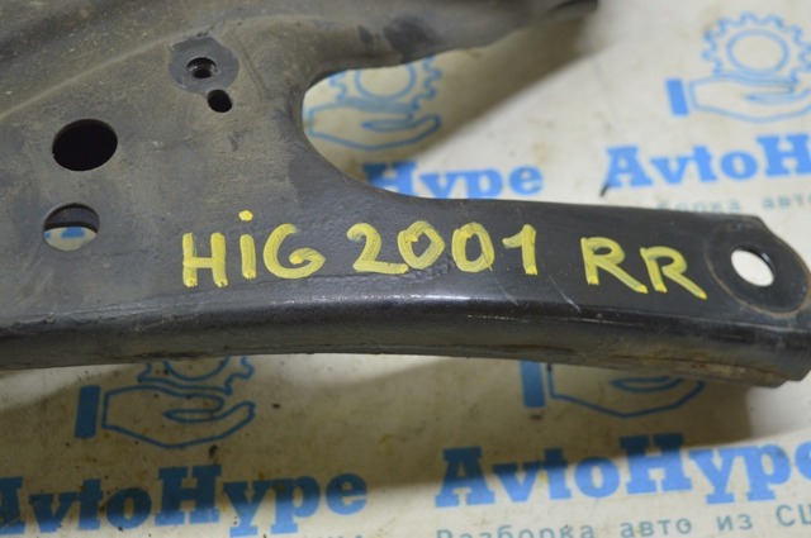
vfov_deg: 22.6
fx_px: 1350
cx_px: 406
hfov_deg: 33.4
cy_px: 269
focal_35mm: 60
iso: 400
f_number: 5.6
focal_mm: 40
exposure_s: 1/20
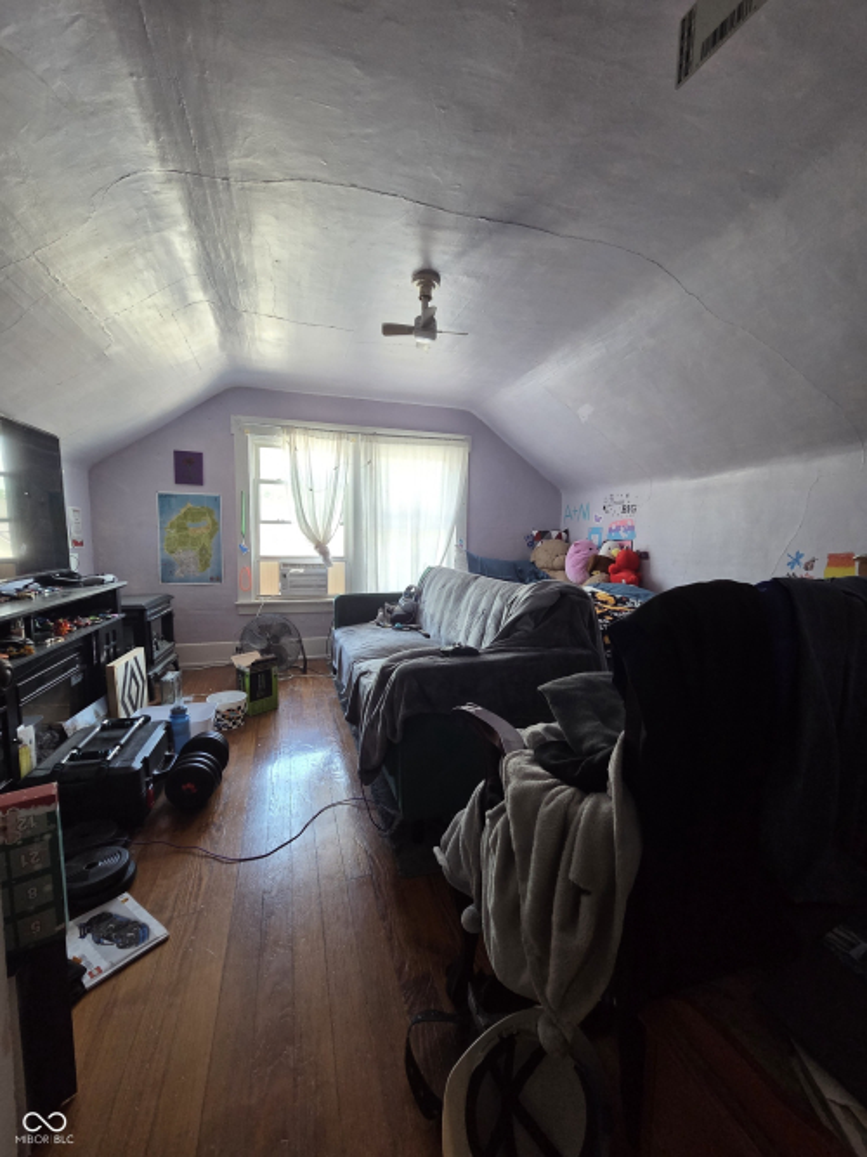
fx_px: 434
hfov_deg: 89.9
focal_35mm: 13
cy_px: 578
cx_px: 434
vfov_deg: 106.2
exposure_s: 1/60
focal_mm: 2.2
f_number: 2.2
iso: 320
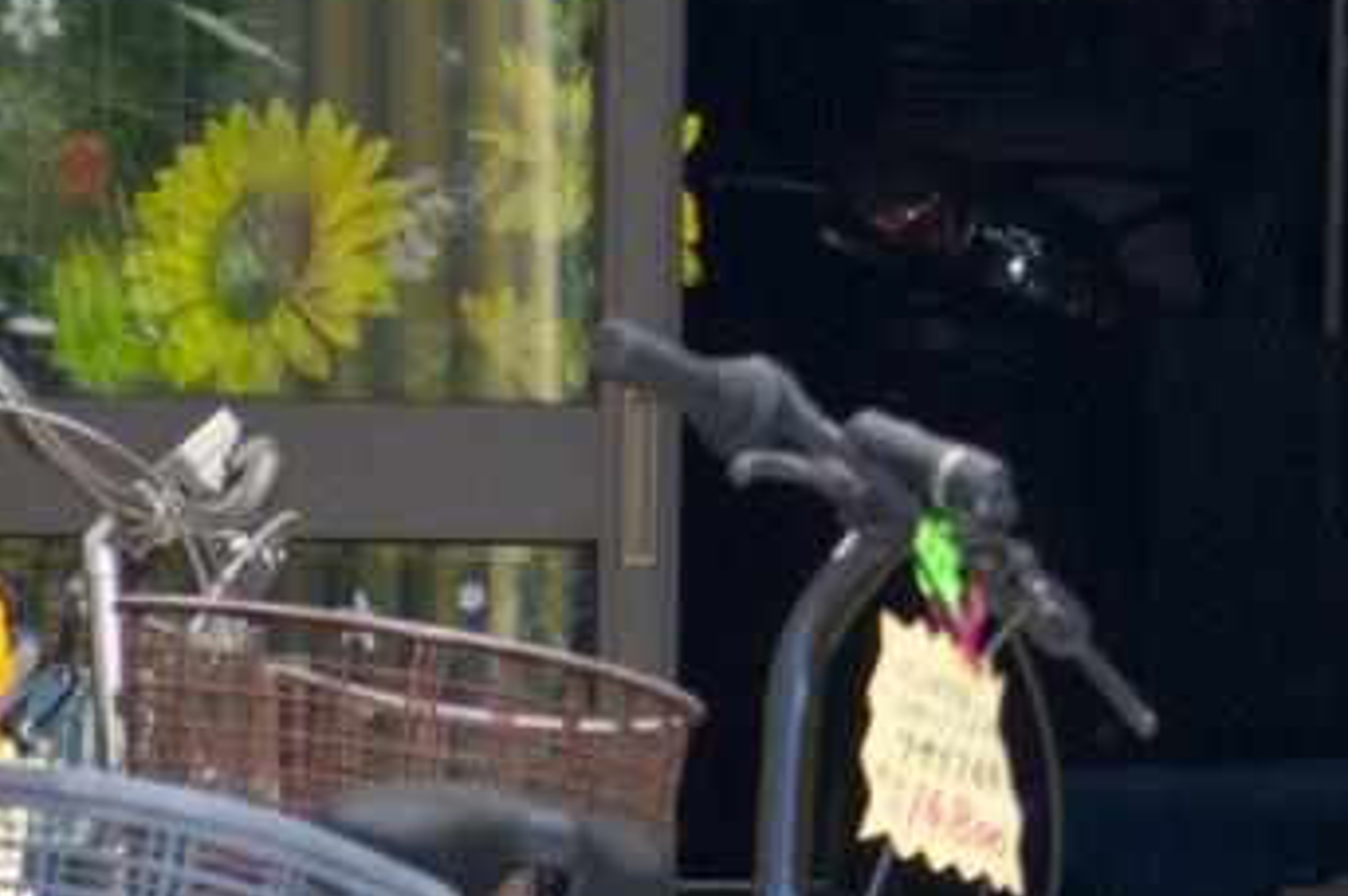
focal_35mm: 436
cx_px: 2338
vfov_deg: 3.1
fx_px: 16310
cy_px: 161
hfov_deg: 4.7
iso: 125
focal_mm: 55
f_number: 5
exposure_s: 1/160
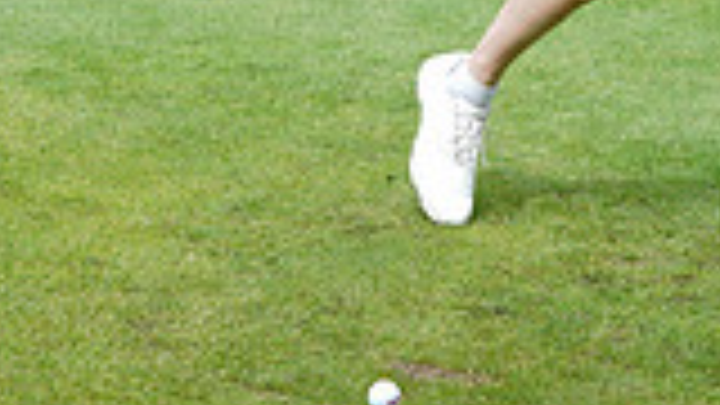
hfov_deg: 13.0
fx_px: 3112
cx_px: 706
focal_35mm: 163
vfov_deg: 7.3
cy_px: -272
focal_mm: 43
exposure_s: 1/100
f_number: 7.1
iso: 64
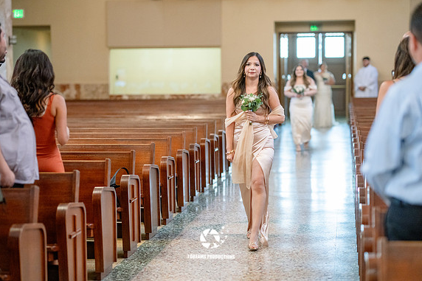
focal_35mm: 89
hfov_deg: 22.9
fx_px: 1043
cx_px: 211
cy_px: 139
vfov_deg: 15.3
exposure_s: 1/125
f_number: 2
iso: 2000
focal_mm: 85
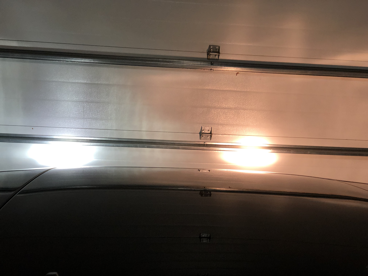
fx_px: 553
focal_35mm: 52
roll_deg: -2.7
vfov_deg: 28.0
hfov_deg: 36.8
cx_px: 184
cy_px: 138
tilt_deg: -14.9
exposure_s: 1/60
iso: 100
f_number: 2.4
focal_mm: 6
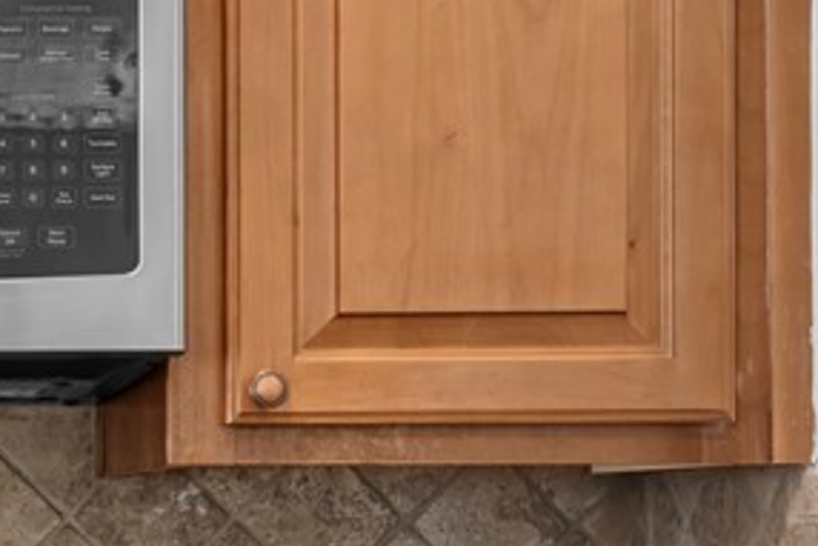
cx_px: -337
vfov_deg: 14.2
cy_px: 537
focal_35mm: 95
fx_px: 2160
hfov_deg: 19.3
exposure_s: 1/6
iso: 400
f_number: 8
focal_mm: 25
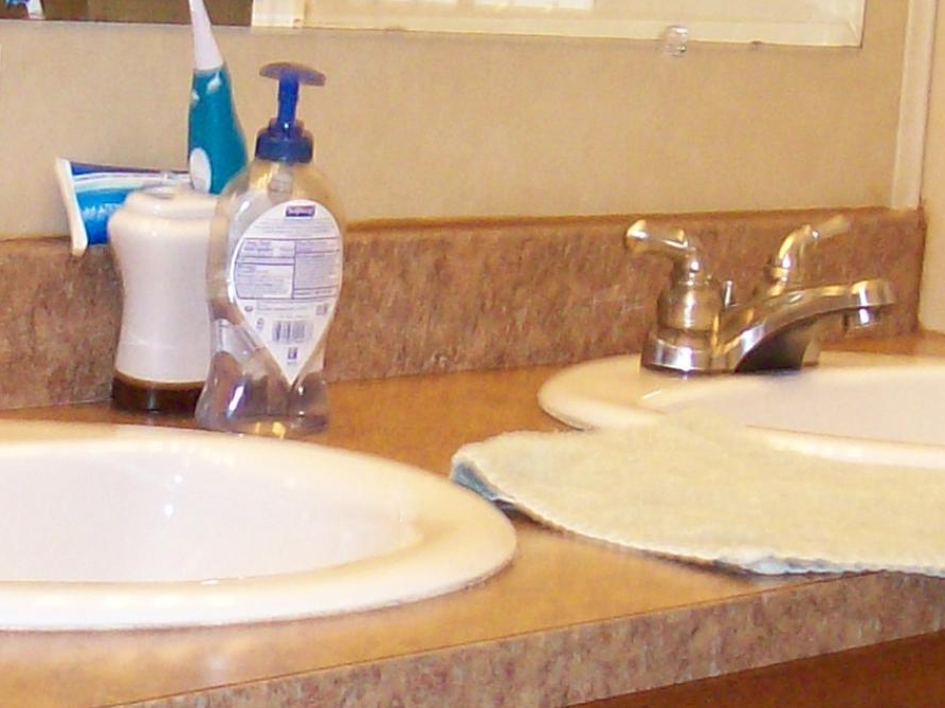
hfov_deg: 16.2
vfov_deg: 12.2
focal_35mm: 121
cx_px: 234
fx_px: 3302
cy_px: 504
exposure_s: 1/64
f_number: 2.7
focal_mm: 6
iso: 140
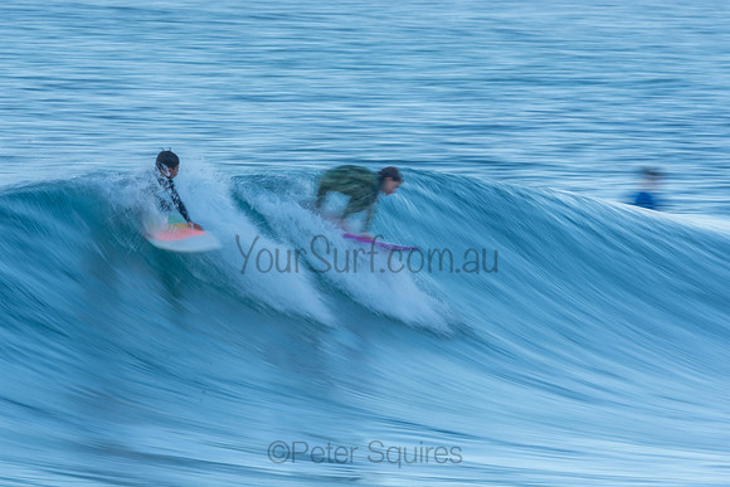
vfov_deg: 1.8
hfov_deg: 2.7
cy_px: 244
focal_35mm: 750
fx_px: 15211
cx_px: 365
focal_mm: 500
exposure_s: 1/20
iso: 100
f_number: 20
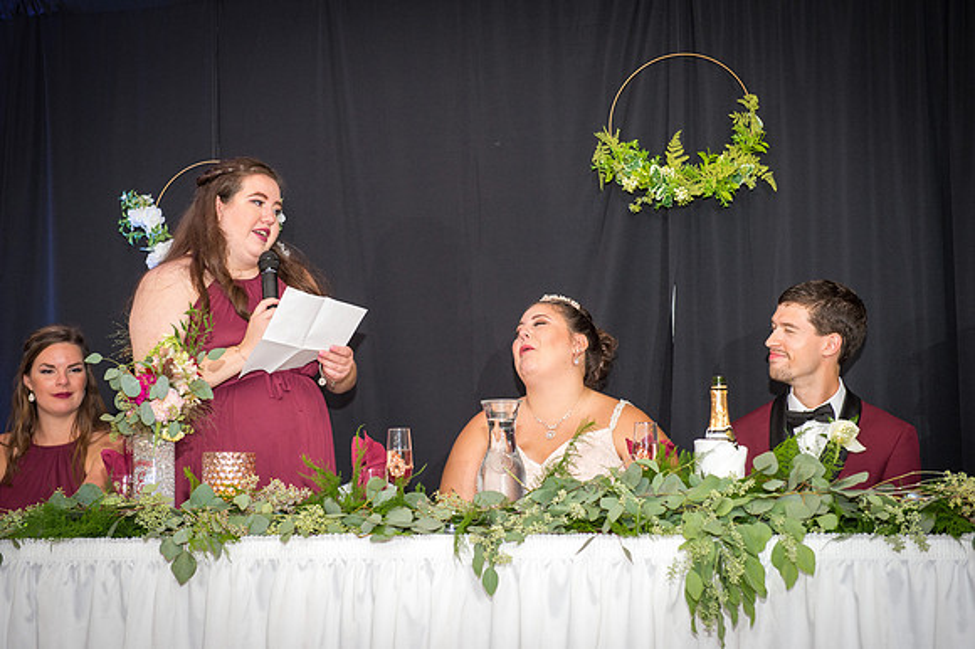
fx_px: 1895
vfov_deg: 19.4
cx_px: 488
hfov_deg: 28.9
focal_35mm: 70
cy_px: 324
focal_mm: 70
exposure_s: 1/60
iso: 800
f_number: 4.8
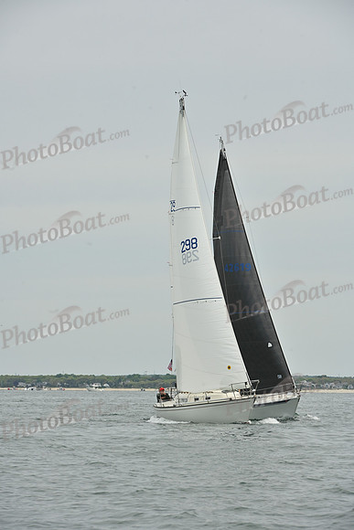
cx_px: 177
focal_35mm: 200
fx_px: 2948
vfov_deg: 10.3
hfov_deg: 6.9
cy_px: 265
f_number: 13
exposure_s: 1/800
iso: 320
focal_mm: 200
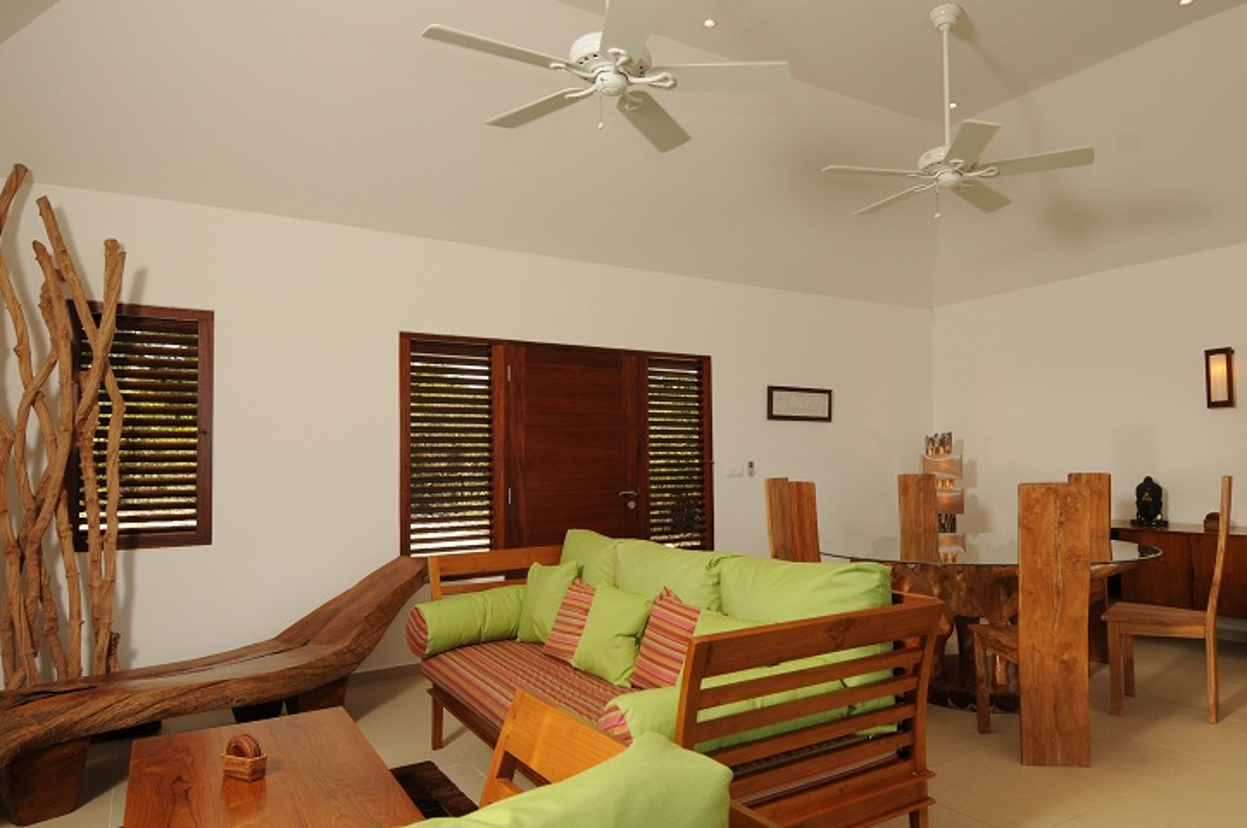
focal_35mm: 22
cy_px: 430
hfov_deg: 78.1
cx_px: 723
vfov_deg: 57.1
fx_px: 761
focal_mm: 12
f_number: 8
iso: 200
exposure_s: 1/160
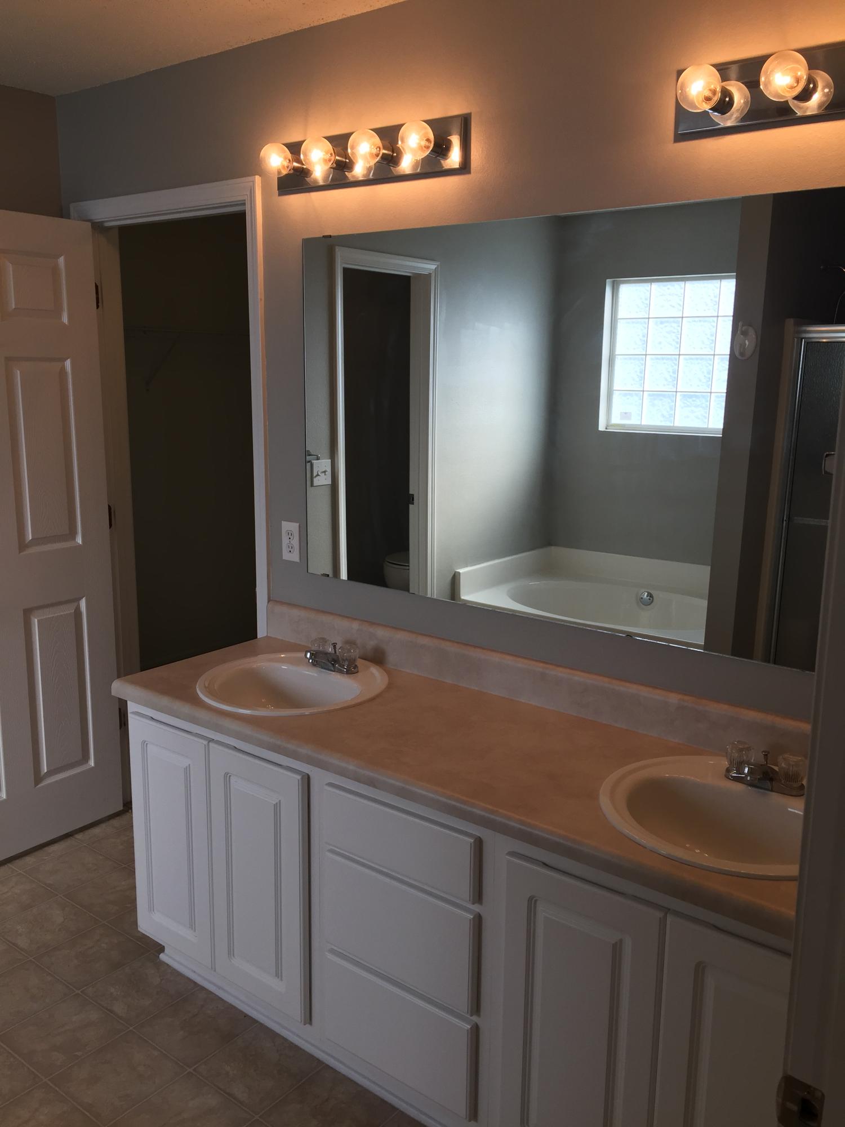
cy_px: 564
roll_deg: -0.3
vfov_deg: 61.7
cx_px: 422
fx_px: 944
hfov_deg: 48.2
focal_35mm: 29
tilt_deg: -10.8
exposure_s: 1/120
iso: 40
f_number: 2.2
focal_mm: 4.15
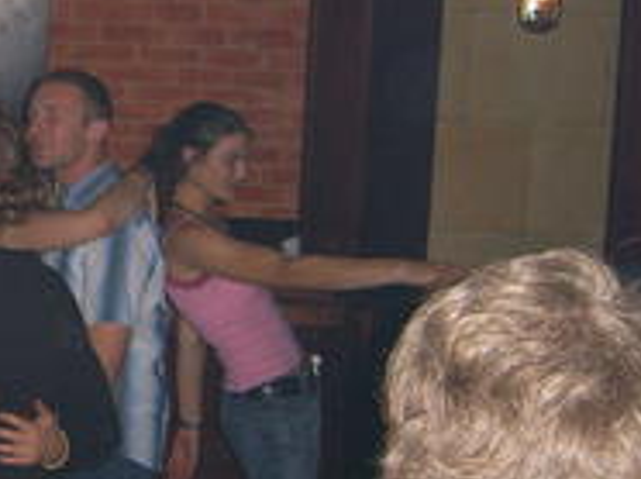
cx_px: -83
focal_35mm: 89
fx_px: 1646
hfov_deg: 20.9
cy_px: 131
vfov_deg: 16.5
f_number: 2.8
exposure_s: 1/30
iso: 100
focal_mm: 5.8
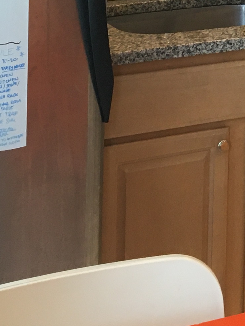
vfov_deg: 15.3
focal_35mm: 119
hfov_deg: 11.8
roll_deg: -1.1
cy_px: -159
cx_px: 388
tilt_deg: -4.4
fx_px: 1123
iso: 40
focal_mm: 4.15
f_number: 2.2
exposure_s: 1/30
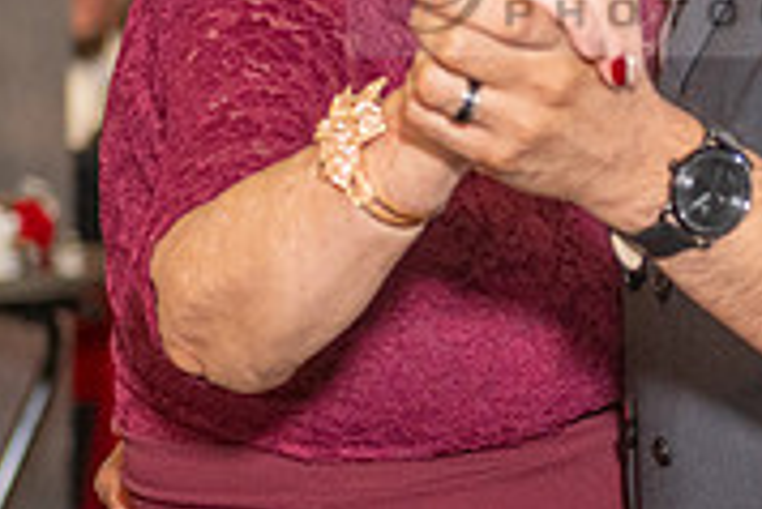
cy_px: 331
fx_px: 6630
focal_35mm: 313
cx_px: 831
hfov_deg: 6.5
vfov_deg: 4.4
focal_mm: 66
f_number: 3.5
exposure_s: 1/125
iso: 800
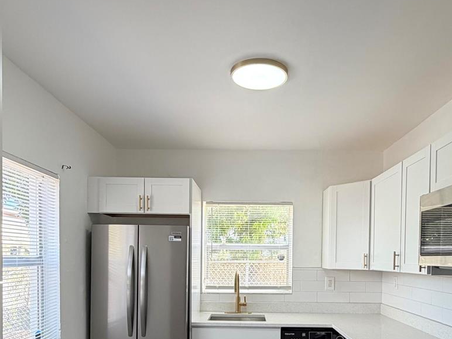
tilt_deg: -1.7
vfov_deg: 45.9
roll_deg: -0.2
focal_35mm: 29
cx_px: 244
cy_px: 268
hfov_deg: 61.6
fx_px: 379
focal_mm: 2.22
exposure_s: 1/120
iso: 125
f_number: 2.2
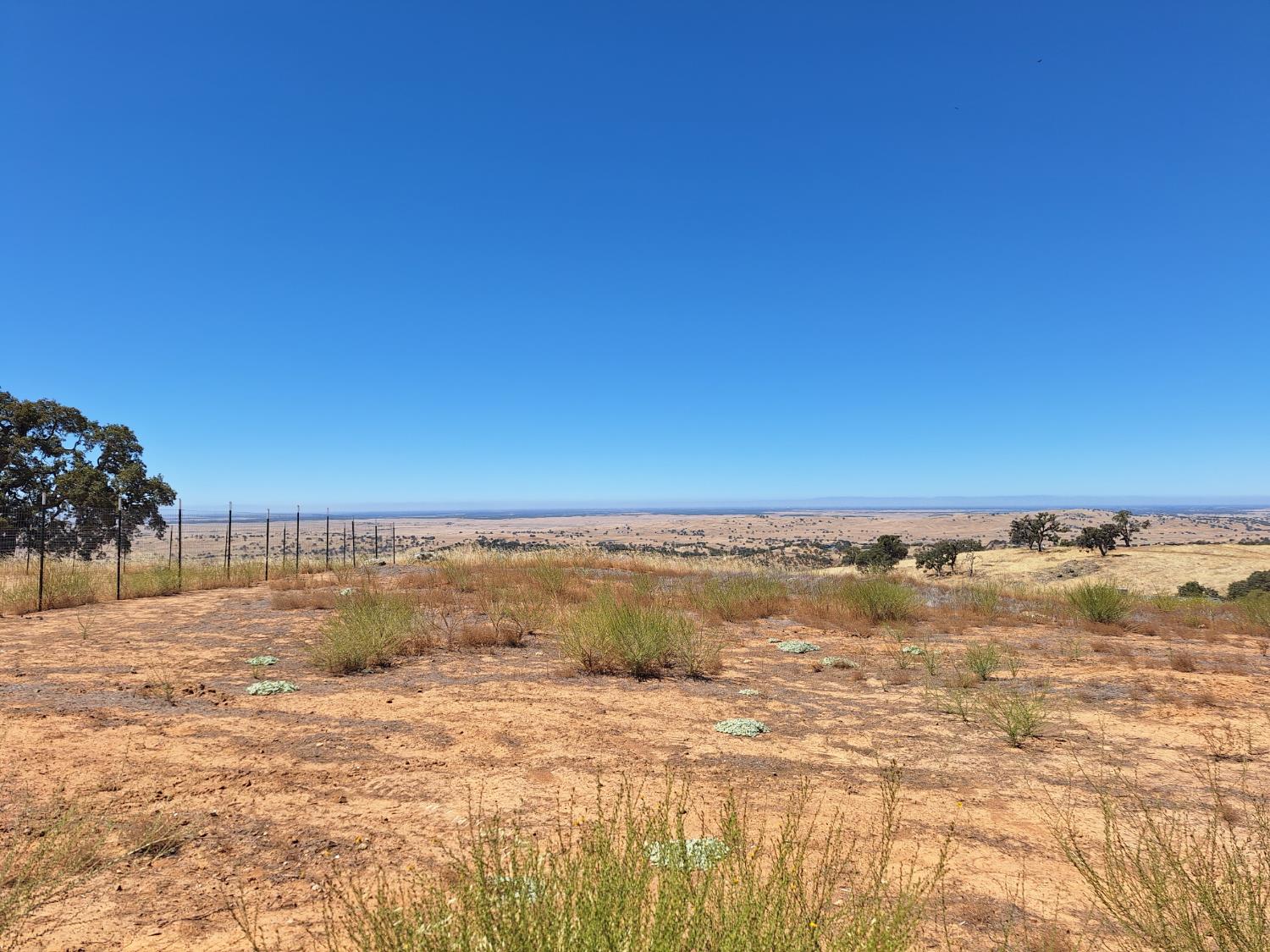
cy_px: 476
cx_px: 635
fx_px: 844
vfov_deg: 58.9
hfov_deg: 73.9
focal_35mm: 23
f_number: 1.8
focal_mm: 5.54
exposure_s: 1/2710
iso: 40
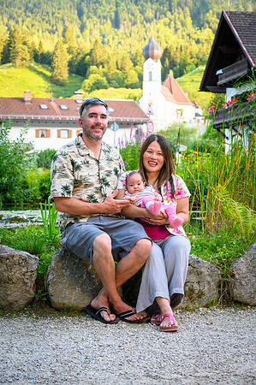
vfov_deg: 27.0
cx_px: 128
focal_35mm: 75
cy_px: 192
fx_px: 802
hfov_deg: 18.1
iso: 1000
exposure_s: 1/160
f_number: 7.1
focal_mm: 75
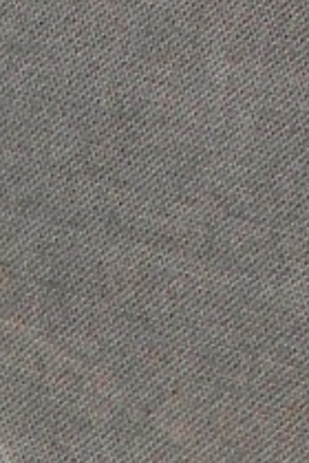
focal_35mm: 434
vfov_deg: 4.6
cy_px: 1274
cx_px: -539
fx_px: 5587
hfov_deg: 3.1
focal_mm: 11.9
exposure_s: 1/350
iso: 80
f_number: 6
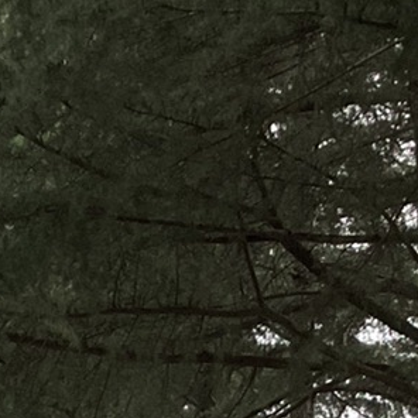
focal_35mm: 167
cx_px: -44
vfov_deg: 9.9
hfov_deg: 10.3
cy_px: 754
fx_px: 2282
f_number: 1.8
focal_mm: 3.99
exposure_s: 1/121
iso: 64
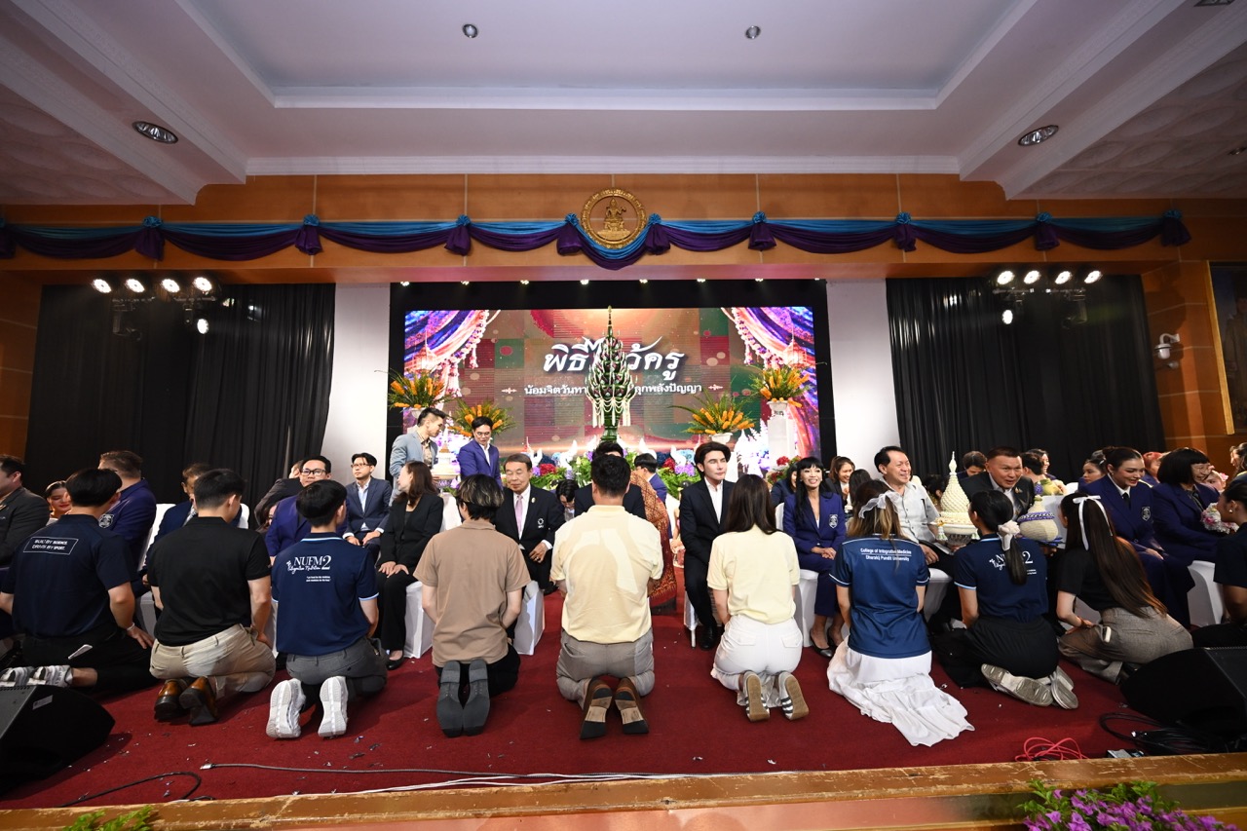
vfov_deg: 77.3
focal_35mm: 15
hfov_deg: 100.4
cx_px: 624
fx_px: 519
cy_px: 416
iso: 1600
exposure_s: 1/200
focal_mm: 15
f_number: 4
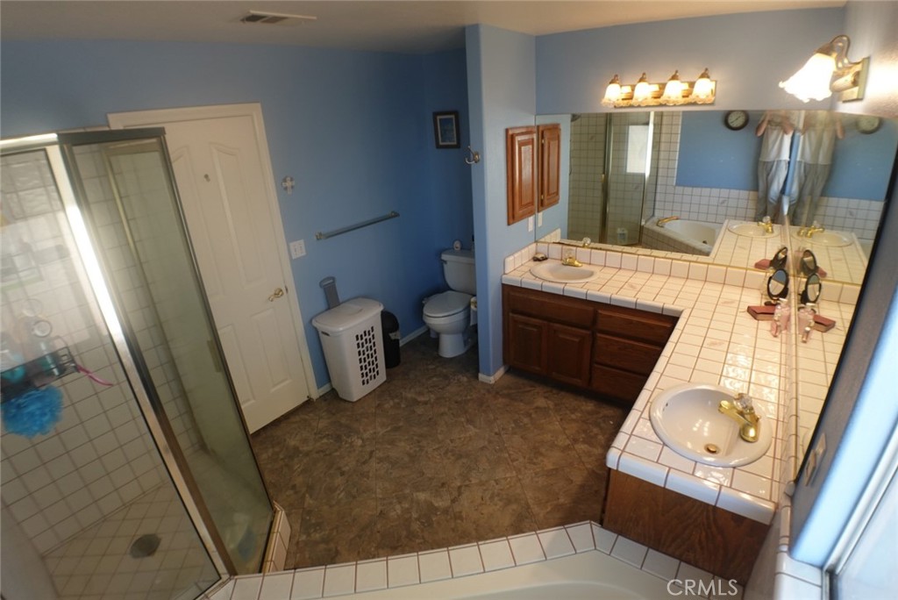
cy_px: 300
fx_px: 499
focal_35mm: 20
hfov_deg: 83.9
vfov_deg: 62.0
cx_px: 449
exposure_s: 1/80
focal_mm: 7.6
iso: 125
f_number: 2
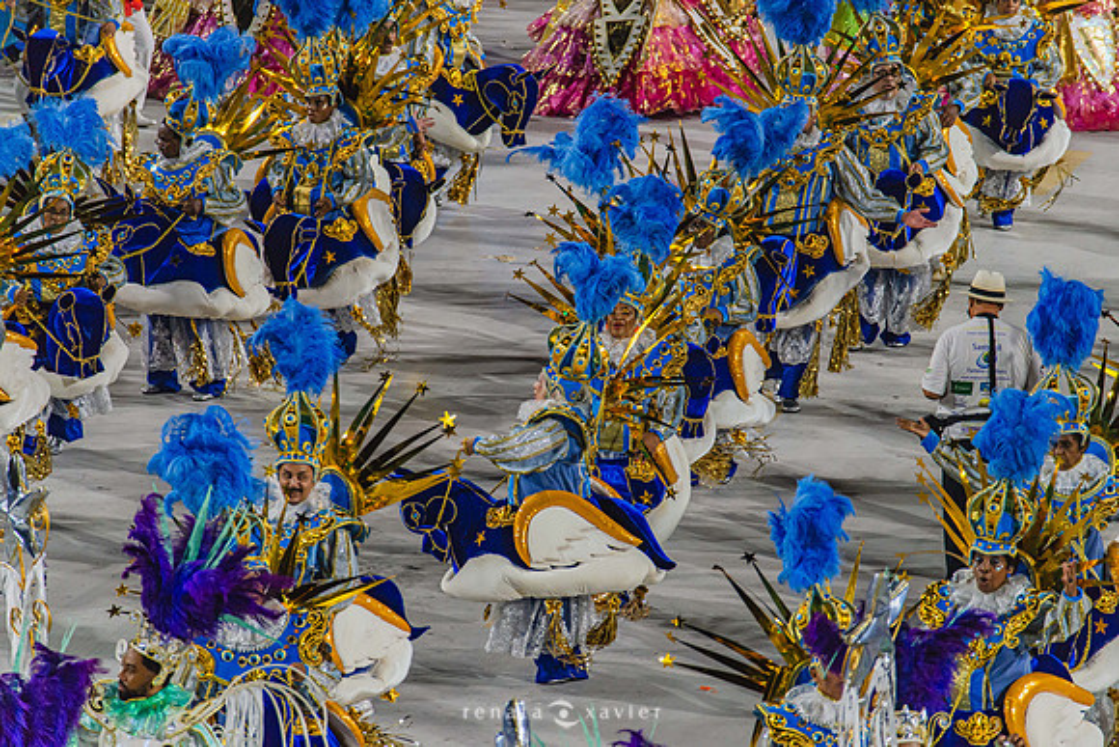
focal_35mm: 300
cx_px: 560
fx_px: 9327
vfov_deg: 4.6
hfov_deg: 6.9
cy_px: 374
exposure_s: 1/320
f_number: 5.6
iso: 1600
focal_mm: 300
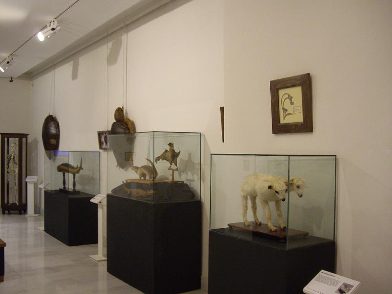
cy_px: 147
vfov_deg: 37.7
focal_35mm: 38
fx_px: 430
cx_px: 196
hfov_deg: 49.0
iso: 400
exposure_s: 1/40
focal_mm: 7.9
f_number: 2.8
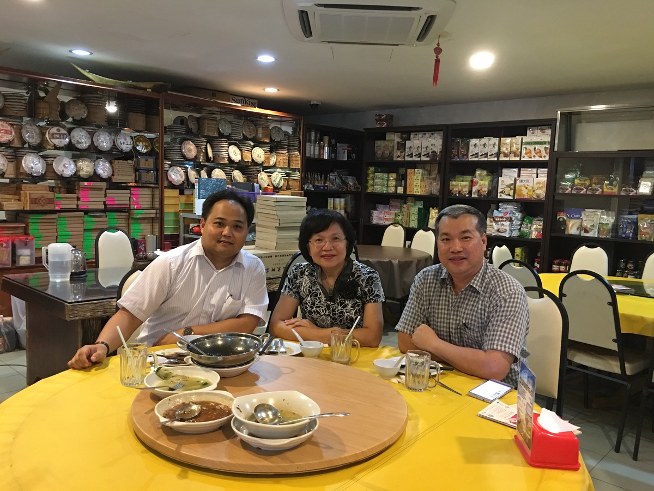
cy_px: 246
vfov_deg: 48.2
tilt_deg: -4.8
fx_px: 548
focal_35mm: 29
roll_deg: -1.7
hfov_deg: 61.7
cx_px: 327
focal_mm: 4.15
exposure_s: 1/8
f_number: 2.2
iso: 125
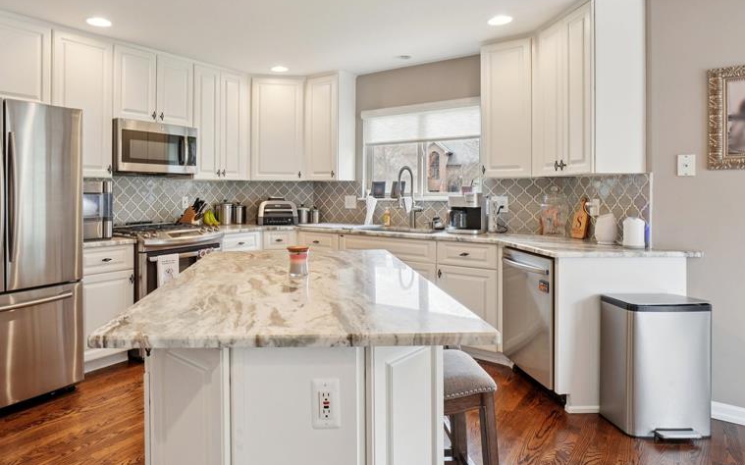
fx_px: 461
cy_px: 199
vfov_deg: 53.4
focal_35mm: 23
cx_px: 298
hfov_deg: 77.1
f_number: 8
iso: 400
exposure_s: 1/15
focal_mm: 11
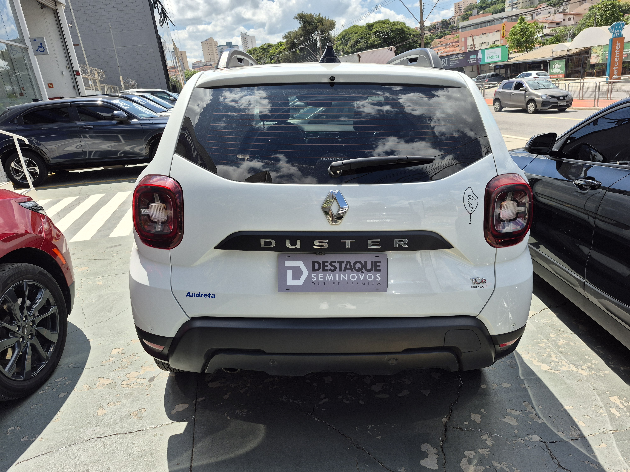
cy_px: 236
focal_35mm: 23
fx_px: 419
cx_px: 315
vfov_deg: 58.9
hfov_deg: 73.9
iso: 25
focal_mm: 5.4
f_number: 1.8
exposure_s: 1/1368
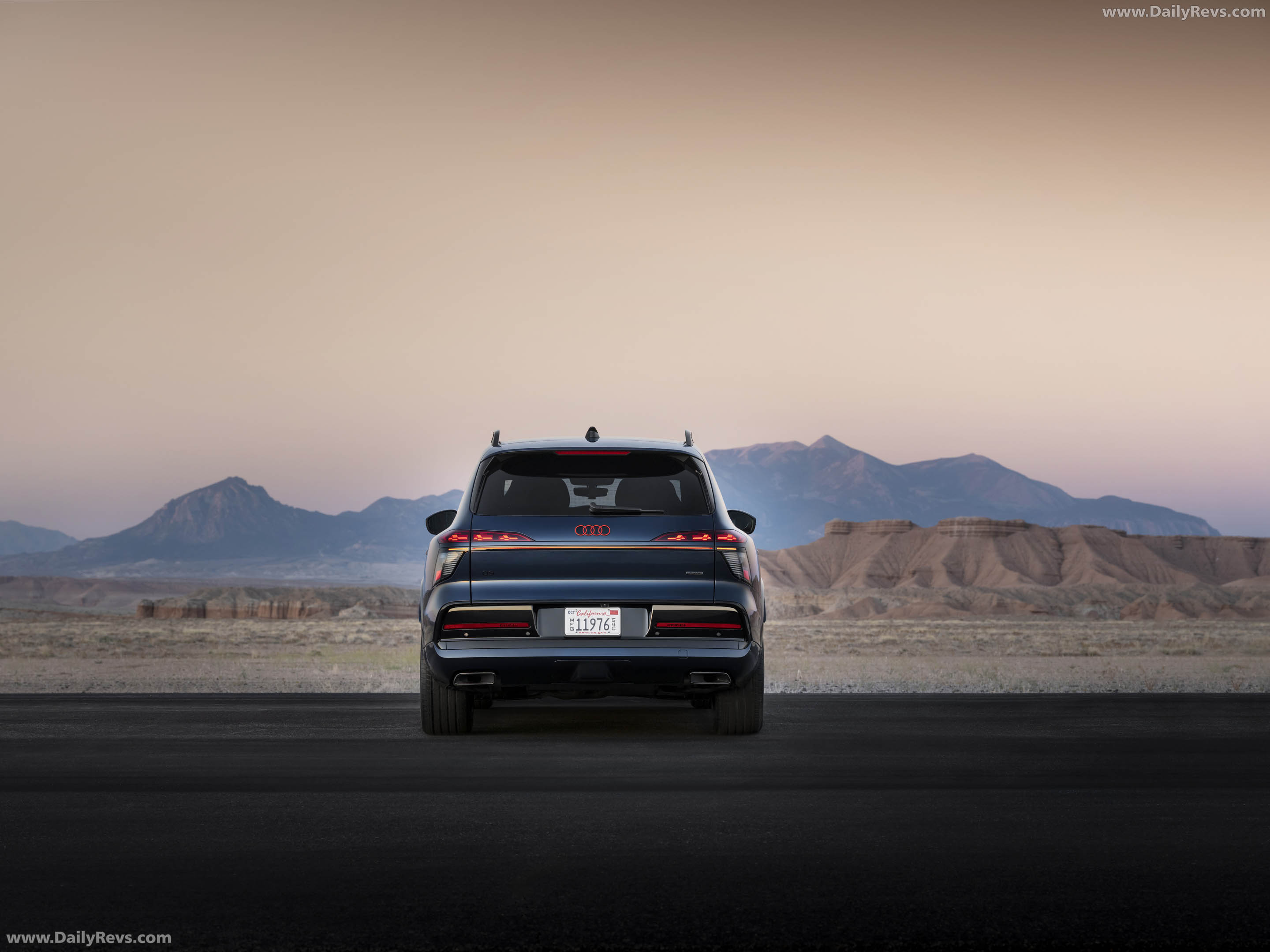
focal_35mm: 79
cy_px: 476
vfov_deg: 18.7
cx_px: 635
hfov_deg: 24.7
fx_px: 2898
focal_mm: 100
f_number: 8
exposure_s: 1/30
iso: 250
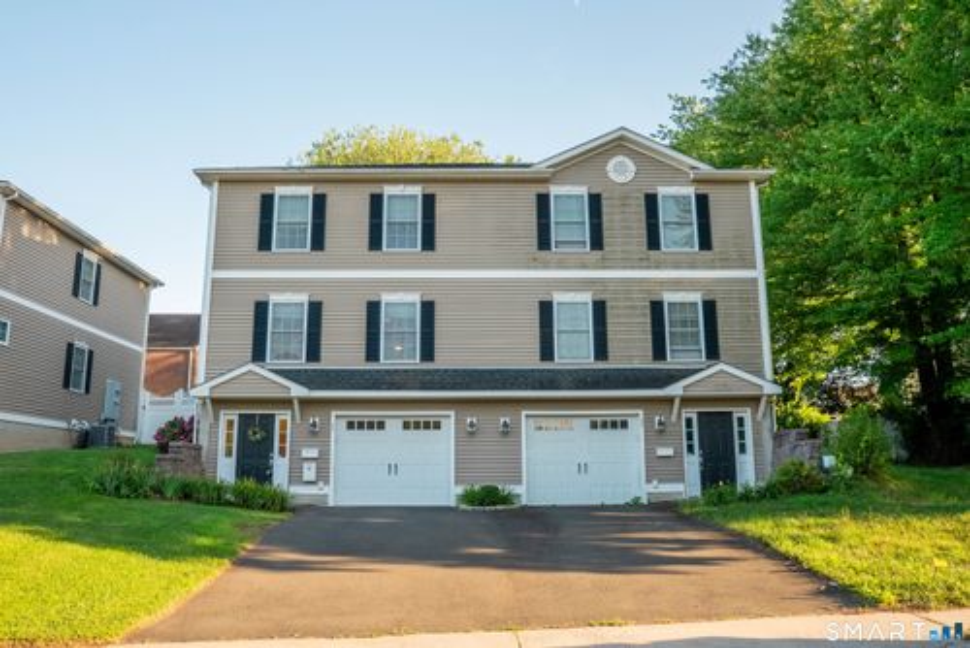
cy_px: 324
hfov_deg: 65.4
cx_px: 485
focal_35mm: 28
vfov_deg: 46.5
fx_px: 755
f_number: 6.3
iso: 640
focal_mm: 28
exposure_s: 1/1250
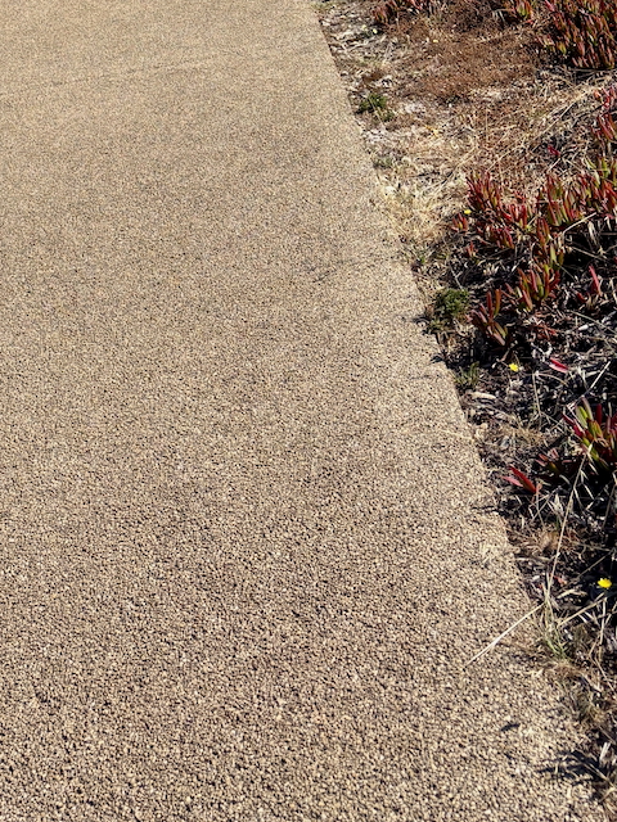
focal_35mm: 65
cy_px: -184
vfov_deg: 26.3
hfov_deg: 22.3
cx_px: 126
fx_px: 1545
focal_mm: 5.96
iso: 50
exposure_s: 1/3831
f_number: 1.6
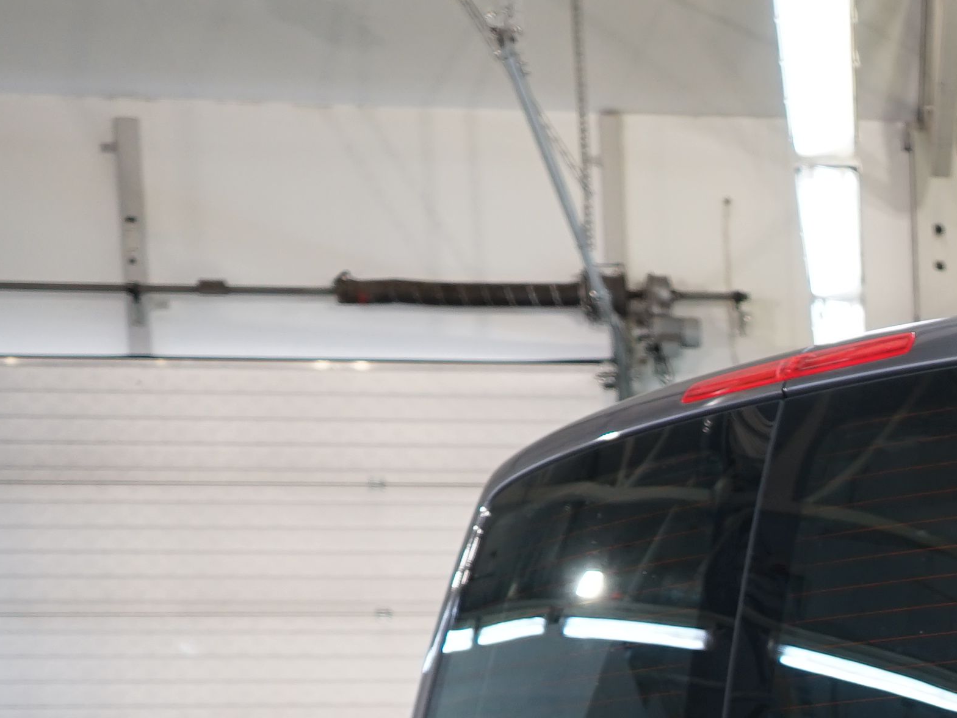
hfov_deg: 17.1
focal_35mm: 103
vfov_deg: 13.2
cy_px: 1197
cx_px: 1473
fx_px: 2848
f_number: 4
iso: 400
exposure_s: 1/30
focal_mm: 28
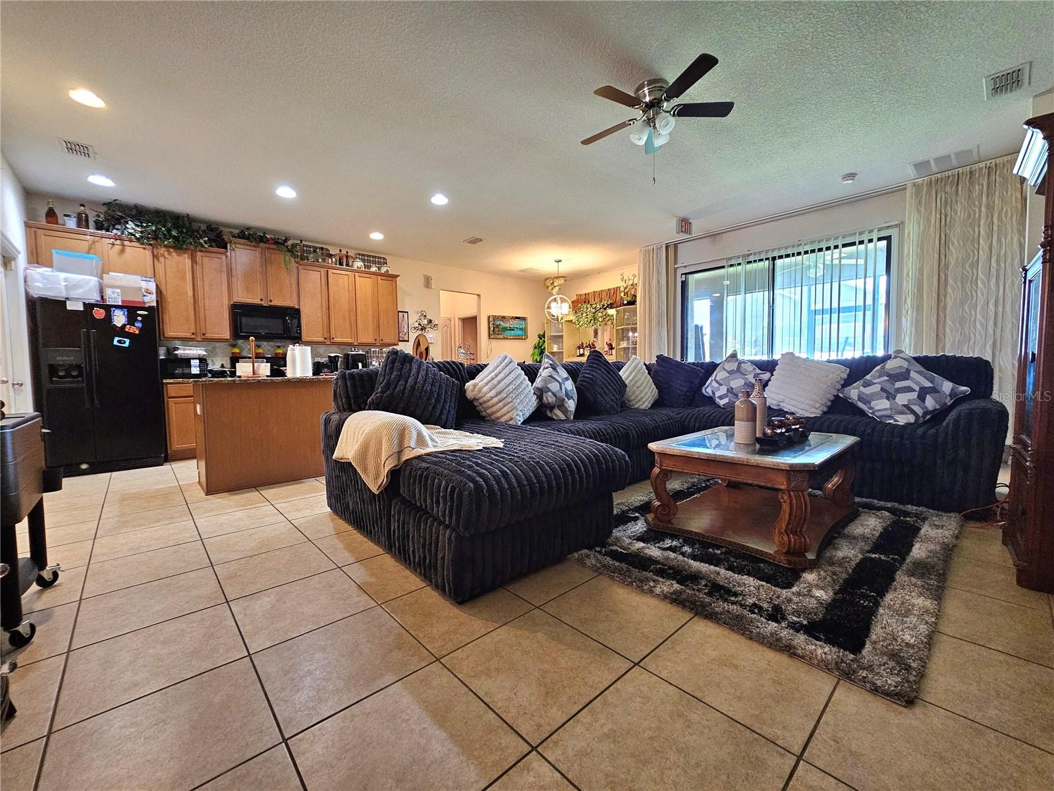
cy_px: 396
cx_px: 527
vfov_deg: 89.9
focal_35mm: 13
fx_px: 396
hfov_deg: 106.2
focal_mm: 2.2
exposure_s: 1/30
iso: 400
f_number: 2.2
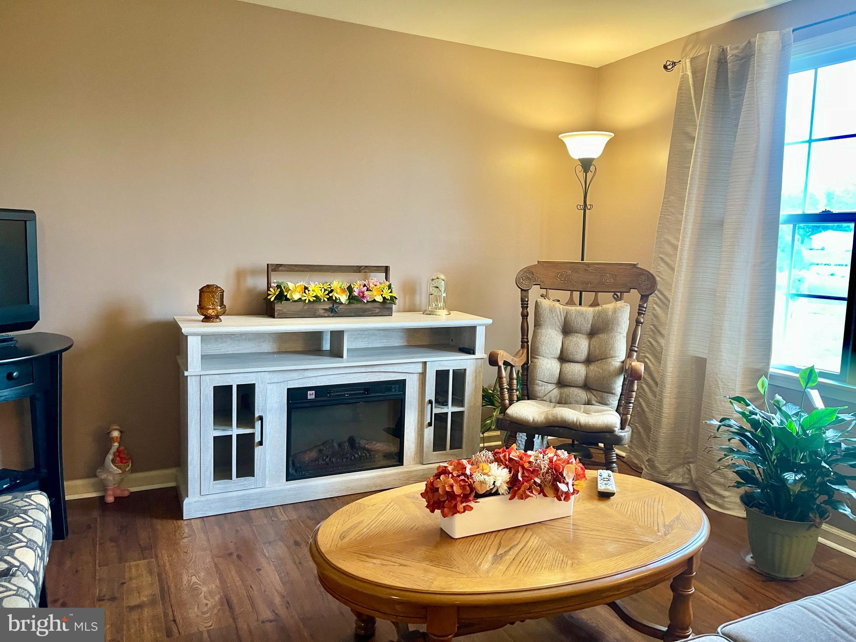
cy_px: 321
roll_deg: -1.2
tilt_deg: -7.3
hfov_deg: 69.4
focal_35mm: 25
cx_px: 428
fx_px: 618
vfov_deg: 54.9
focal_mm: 5.1
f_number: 1.6
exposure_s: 1/60
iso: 320
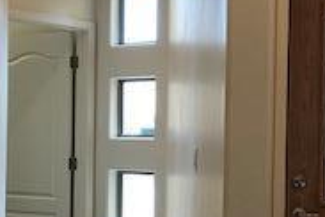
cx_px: 178
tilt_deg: +0.0
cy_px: 151
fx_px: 921
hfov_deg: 20.0
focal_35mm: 102
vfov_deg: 13.4
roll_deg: -1.1
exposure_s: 1/30
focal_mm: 3.99
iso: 32
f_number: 1.8
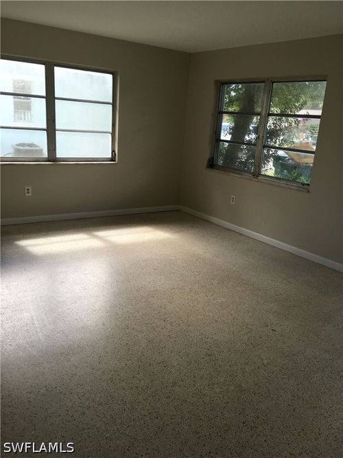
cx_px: 172
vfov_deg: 61.7
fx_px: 383
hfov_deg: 48.2
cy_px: 229
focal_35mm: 29
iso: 40
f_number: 2.2
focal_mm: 4.15
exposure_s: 1/120
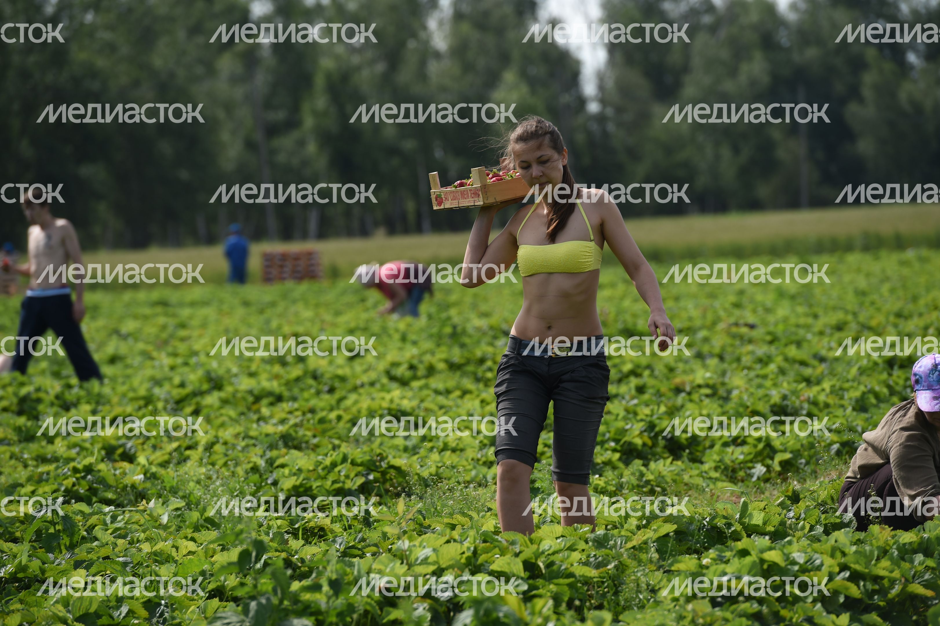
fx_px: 5219
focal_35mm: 200
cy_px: 313
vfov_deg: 6.9
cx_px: 470
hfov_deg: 10.3
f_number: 5.6
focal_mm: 200
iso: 100
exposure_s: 1/500
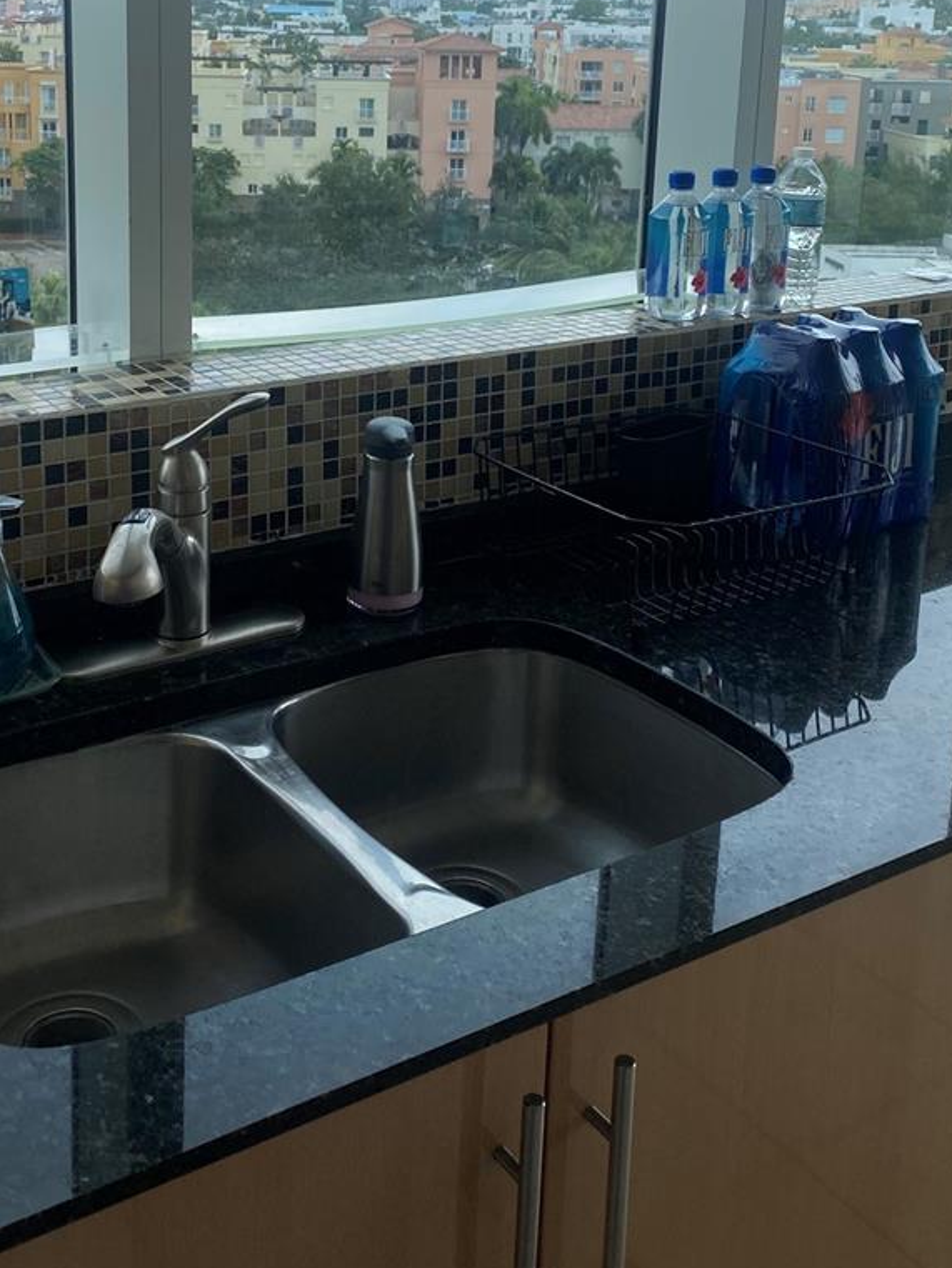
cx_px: 348
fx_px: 1503
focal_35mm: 41
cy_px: 280
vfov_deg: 43.9
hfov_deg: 34.9
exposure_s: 1/405
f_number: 1.8
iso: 32
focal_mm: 4.25
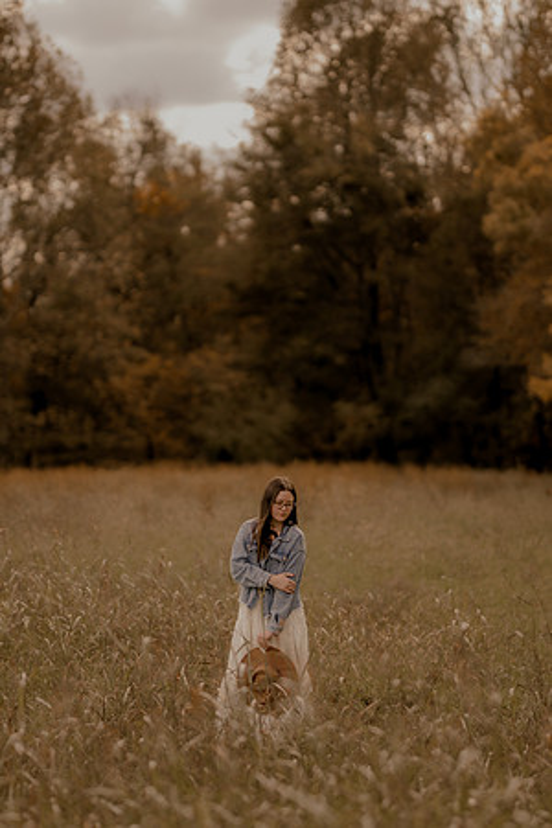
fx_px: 2921
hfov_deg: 10.8
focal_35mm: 127
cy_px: 414
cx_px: 276
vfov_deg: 16.1
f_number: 1.4
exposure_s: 1/3200
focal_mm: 85
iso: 200
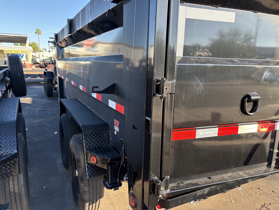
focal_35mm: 26
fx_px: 210
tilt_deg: -9.0
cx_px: 140
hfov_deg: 67.3
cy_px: 105
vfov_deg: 53.1
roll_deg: -0.9
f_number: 1.6
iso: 64
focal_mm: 5.96
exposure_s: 1/345
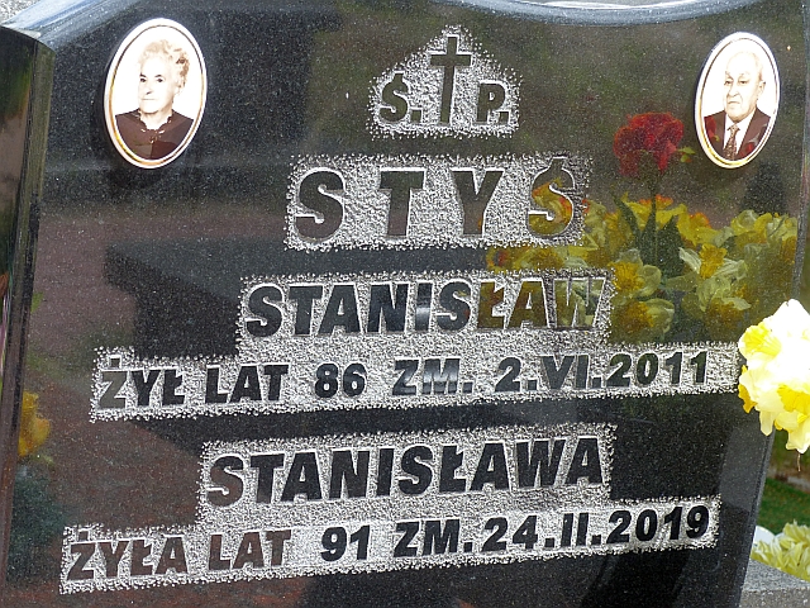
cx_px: 405
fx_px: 3510
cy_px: 304
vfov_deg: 9.9
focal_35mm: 150
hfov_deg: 13.2
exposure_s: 1/250
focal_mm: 27
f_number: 4
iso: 100
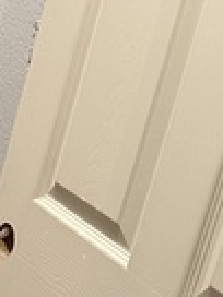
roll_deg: -3.5
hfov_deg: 10.7
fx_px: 1014
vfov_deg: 16.6
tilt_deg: -18.9
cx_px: -313
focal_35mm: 118
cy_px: 209
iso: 200
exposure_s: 1/120
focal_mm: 6.86
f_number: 1.78
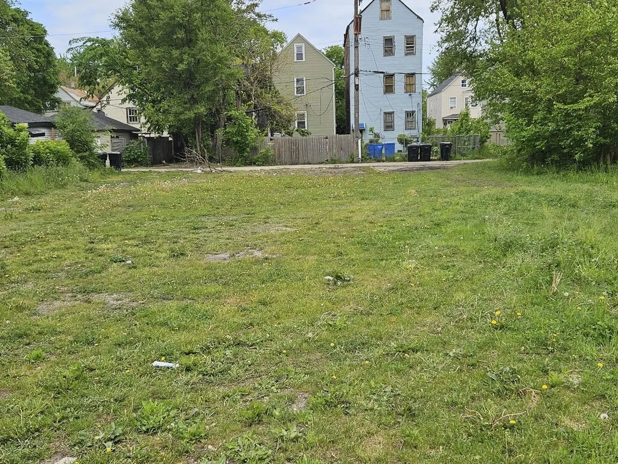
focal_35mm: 23
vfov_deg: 58.9
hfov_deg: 73.9
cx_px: 309
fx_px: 411
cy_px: 232
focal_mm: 5.4
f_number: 1.8
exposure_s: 1/1480
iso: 25
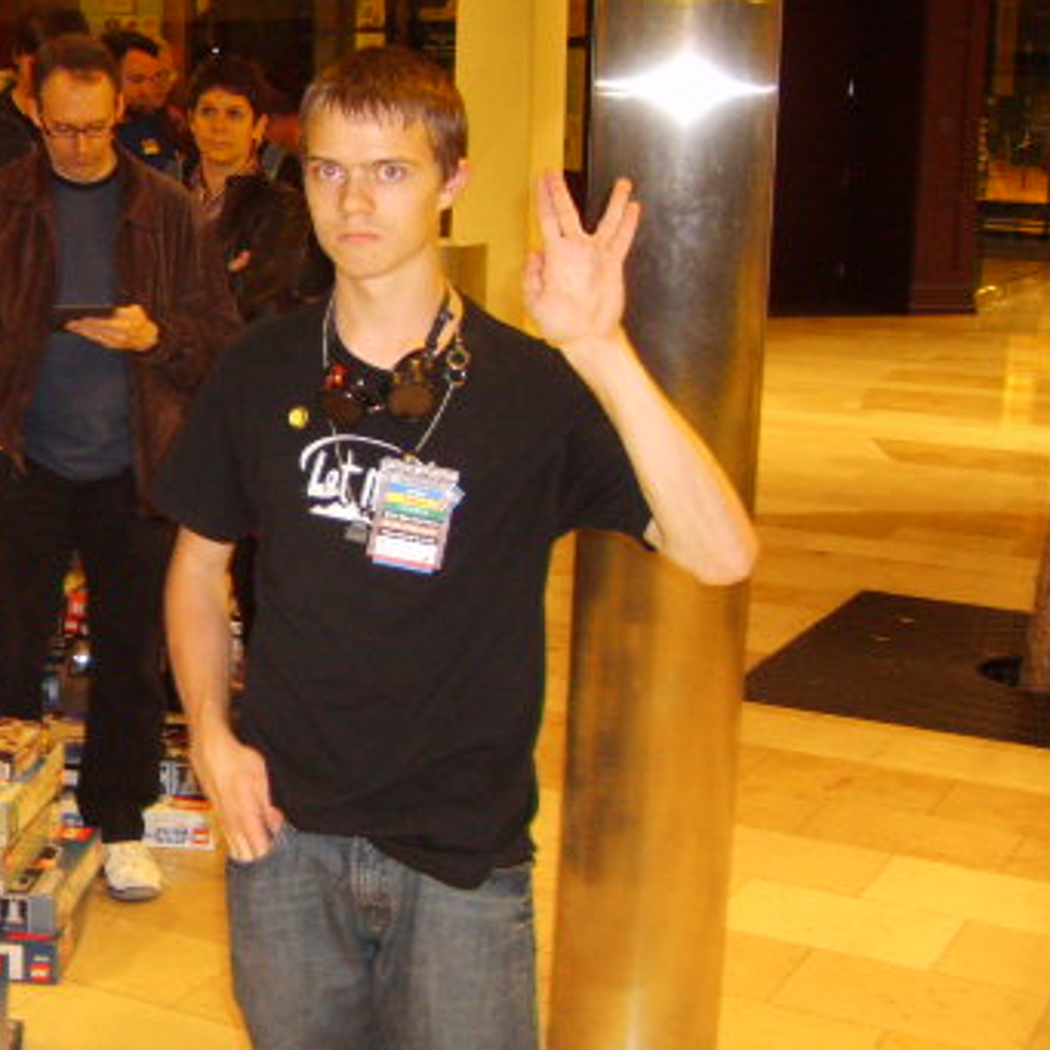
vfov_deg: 29.6
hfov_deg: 28.8
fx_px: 1990
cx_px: 176
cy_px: 508
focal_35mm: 58
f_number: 2.8
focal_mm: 5.8
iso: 146
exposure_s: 1/45
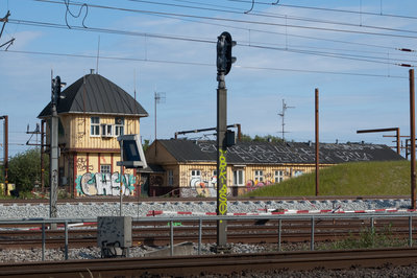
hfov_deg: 24.6
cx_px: 208
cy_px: 139
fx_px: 955
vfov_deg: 16.5
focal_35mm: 82
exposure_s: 1/400
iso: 400
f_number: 10
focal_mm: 55
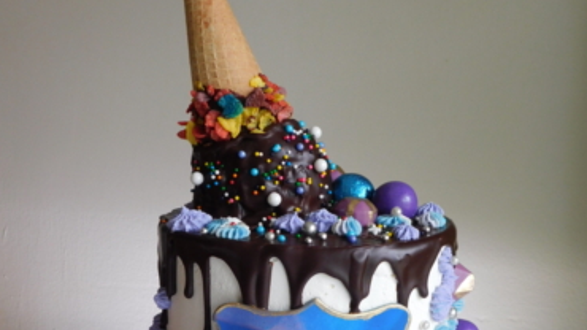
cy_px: 290
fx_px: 825
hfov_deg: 39.2
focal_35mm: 53
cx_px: 293
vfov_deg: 22.1
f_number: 3.5
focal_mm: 6.3
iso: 160
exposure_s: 1/30
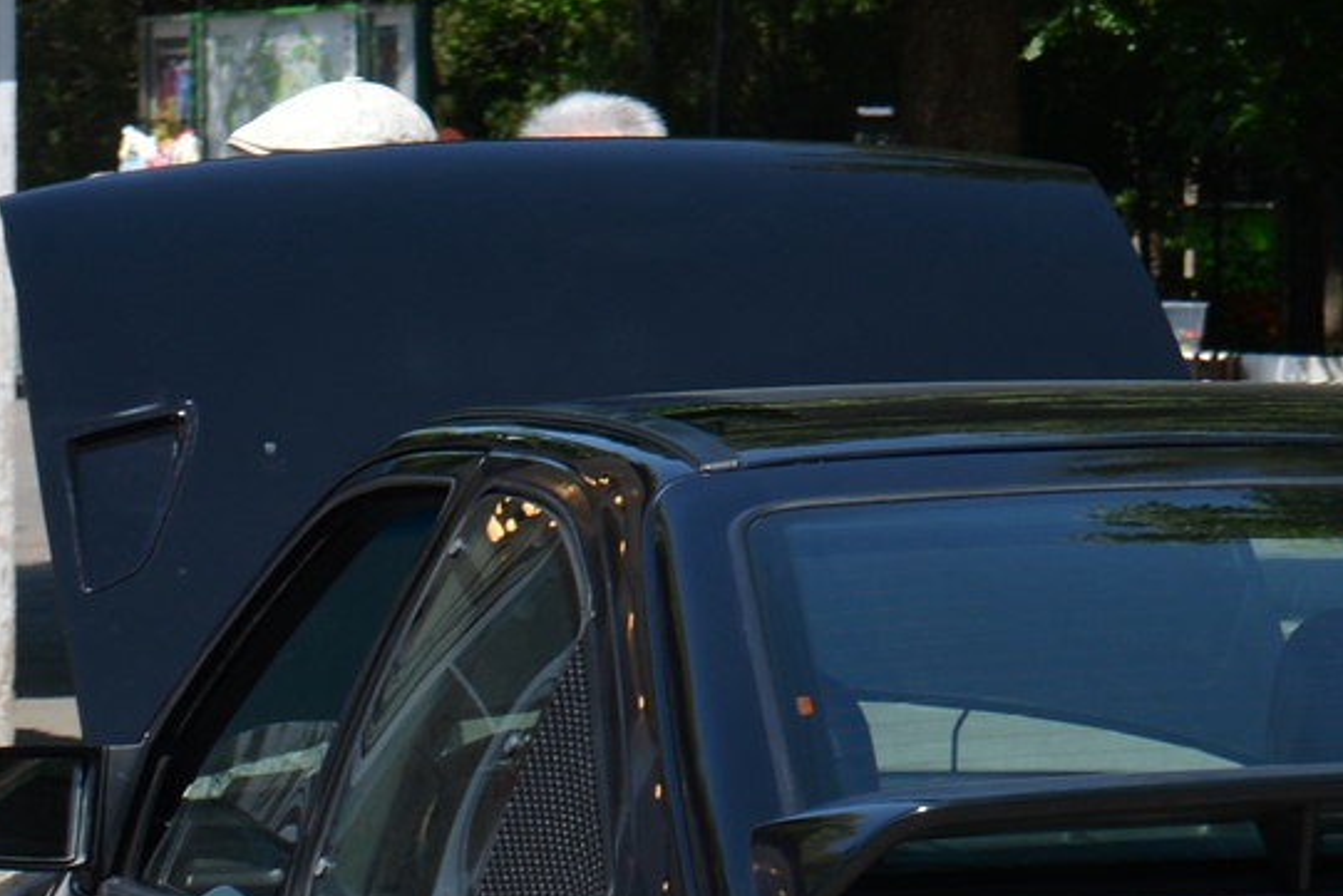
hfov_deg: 9.5
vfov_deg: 6.3
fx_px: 8060
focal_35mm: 216
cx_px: 1158
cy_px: 998
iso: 140
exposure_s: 1/250
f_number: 8
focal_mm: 52
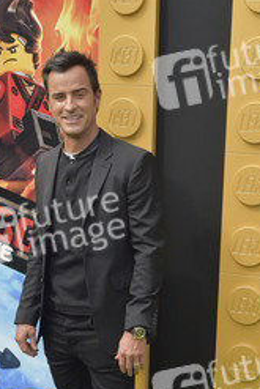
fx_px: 790
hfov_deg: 18.7
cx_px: 91
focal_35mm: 73
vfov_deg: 27.2
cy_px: 309
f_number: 6.3
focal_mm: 45
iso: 250
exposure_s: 1/320
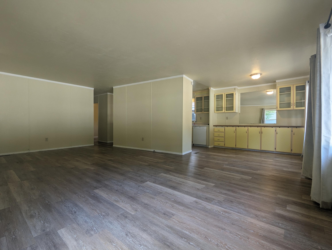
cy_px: 125
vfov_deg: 78.2
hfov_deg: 94.4
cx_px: 166
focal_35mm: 16
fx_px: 154
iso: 52
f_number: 2.2
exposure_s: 1/24
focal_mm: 2.35
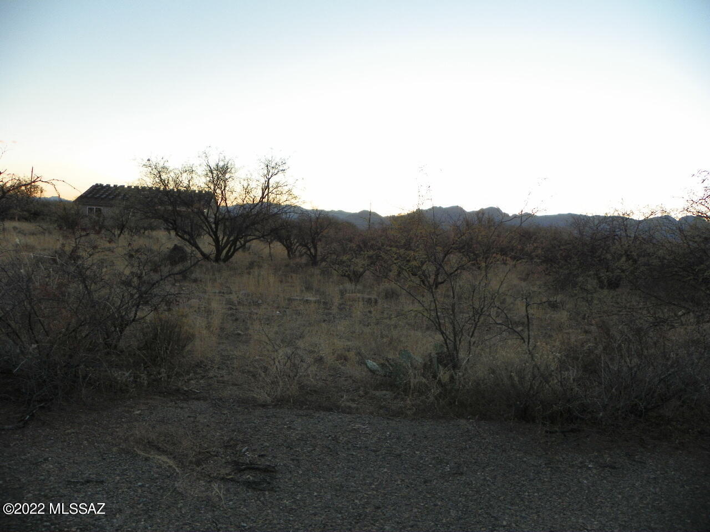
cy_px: 266
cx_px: 355
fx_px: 533
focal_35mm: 26
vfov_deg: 53.1
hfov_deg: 67.3
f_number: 2.8
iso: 64
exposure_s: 1/60
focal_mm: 4.6
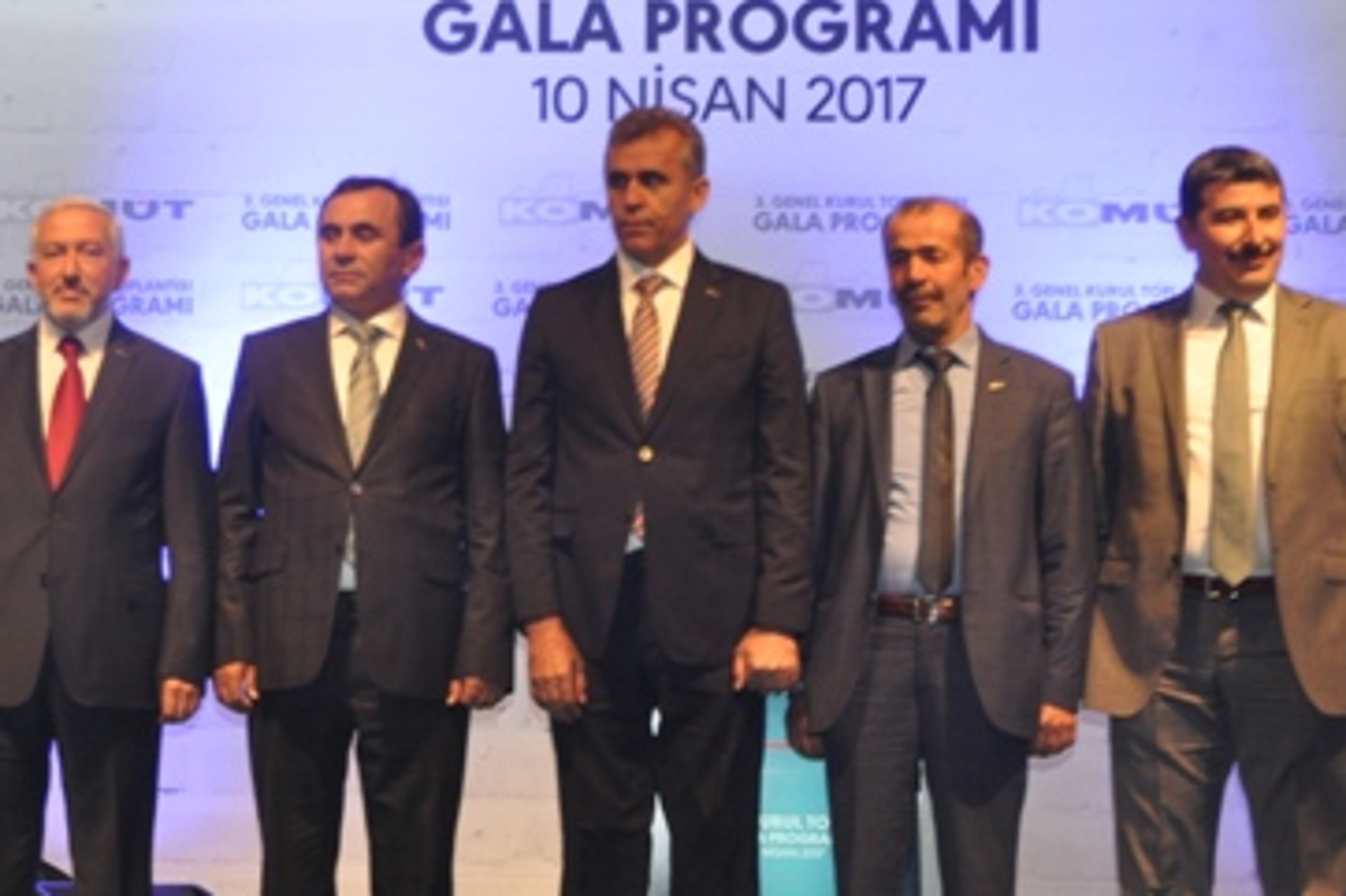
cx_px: 197
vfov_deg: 12.9
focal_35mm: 106
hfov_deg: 19.0
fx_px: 3961
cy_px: 310
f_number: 4.2
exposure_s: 1/80
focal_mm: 40
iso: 800
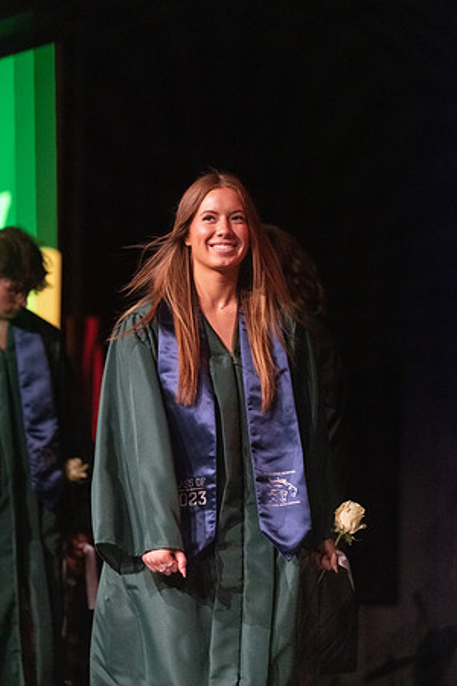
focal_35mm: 112
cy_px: 343
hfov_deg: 12.2
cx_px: 228
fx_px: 2132
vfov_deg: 18.3
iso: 16000
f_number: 2.8
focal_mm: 112
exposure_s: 1/1000
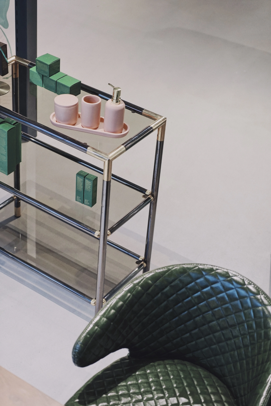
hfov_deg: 19.7
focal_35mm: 69
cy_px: 203
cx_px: 136
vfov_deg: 29.2
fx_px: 779
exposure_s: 1/160
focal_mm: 69
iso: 1000
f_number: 4
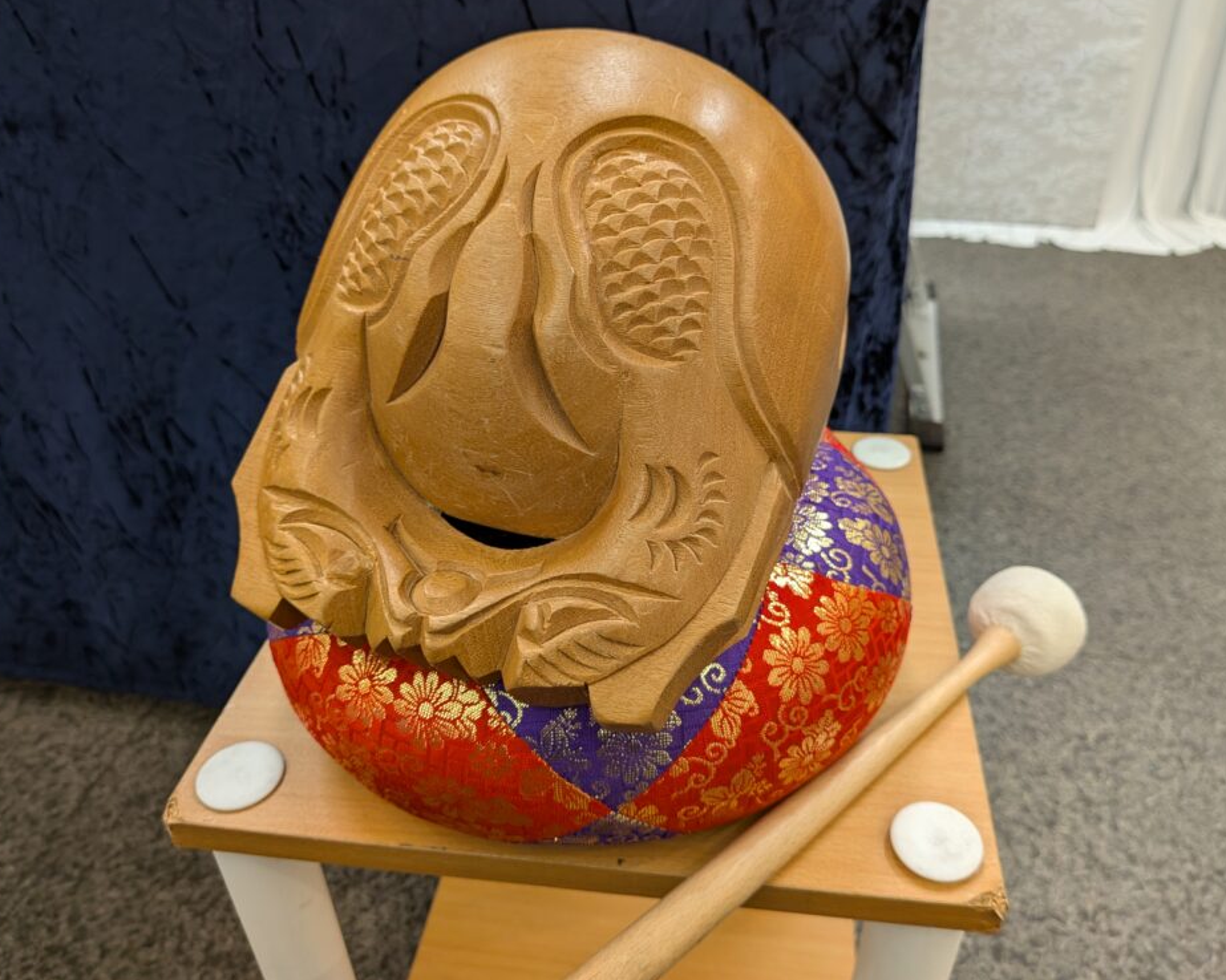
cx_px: 639
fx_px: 943
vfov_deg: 54.9
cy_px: 474
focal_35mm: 26
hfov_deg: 66.0
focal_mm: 4.53
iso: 53
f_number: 1.7
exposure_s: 1/24
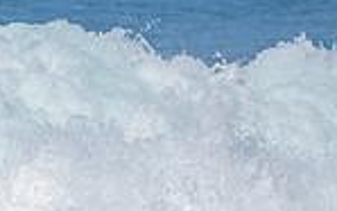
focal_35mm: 1990
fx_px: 18270
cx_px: -142
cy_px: 253
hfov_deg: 1.1
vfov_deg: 0.7
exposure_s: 1/2000
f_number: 5.6
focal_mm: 500
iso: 160
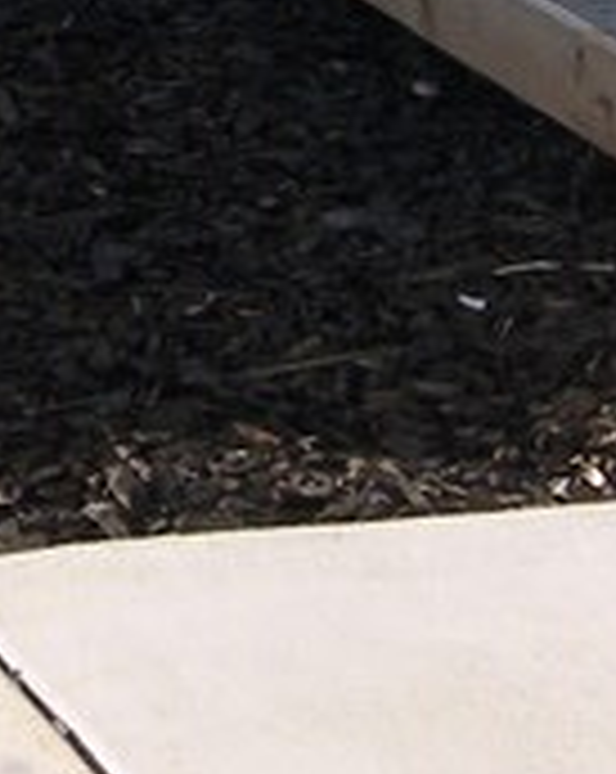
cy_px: -549
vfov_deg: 5.9
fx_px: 7449
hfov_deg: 4.6
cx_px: -1021
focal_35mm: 326
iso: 50
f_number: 3.6
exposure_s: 1/500
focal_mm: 11.8
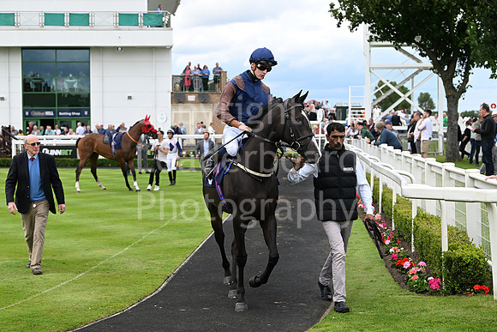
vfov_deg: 19.5
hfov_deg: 28.8
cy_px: 166
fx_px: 967
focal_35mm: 70
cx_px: 248
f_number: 5.6
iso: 400
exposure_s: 1/800
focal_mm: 70
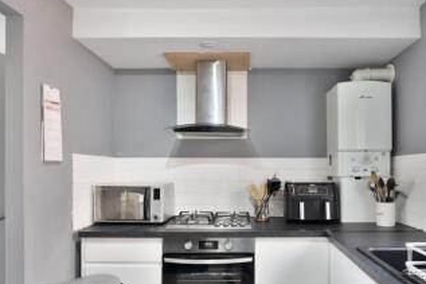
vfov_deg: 51.9
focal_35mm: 24
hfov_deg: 73.2
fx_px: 284
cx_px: 249
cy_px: 193
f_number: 5.6
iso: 200
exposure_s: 1/13
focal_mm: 16
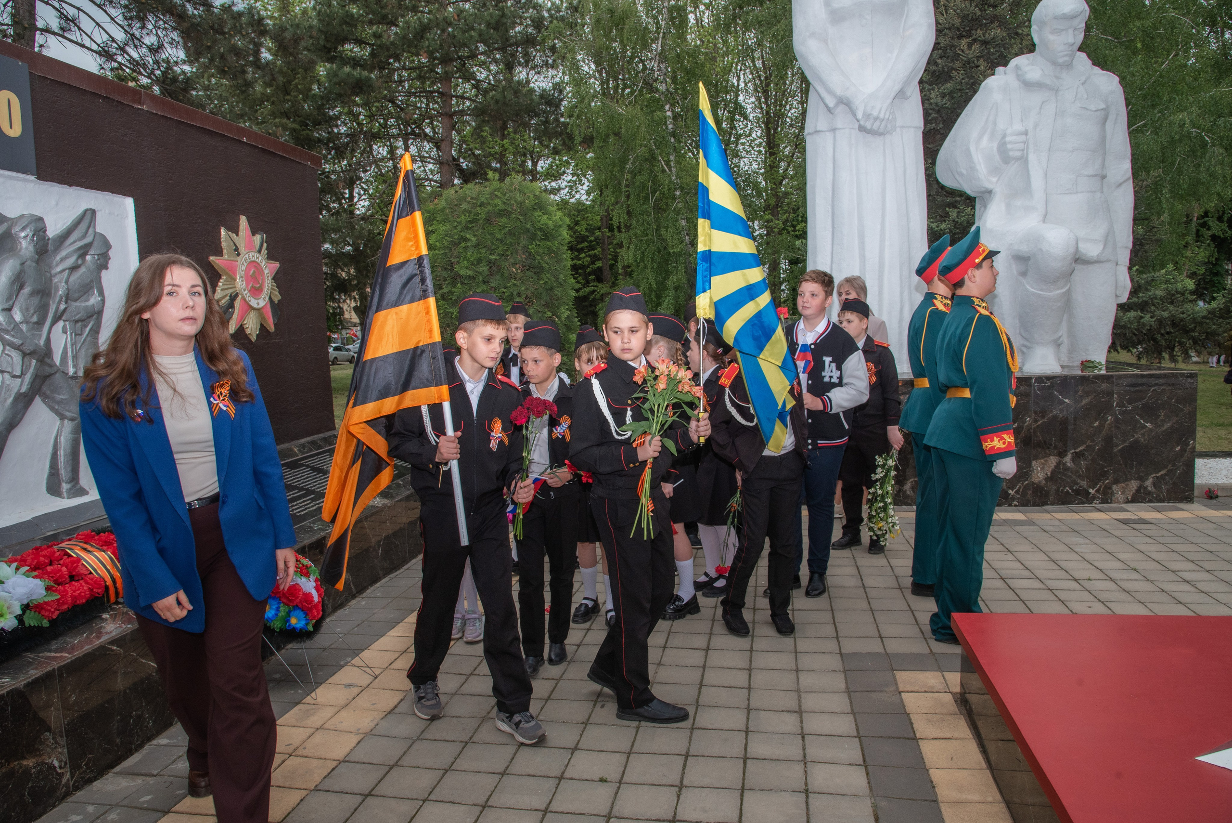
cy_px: 412
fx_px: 846
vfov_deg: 51.8
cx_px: 616
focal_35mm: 25
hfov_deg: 72.1
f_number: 10
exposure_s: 1/160
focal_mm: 24
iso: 640
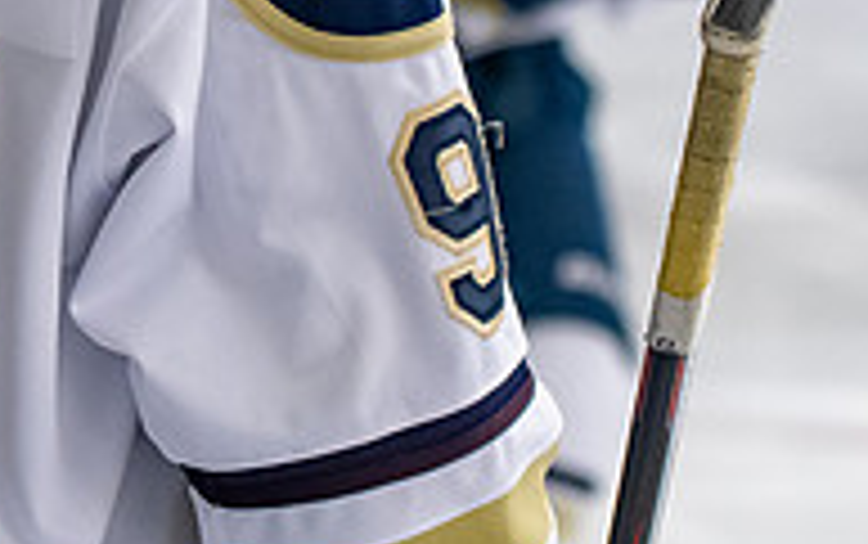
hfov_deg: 6.5
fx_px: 7600
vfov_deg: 4.1
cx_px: -202
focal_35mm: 321
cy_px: -285
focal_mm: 70
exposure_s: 1/800
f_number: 3.2
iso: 2000
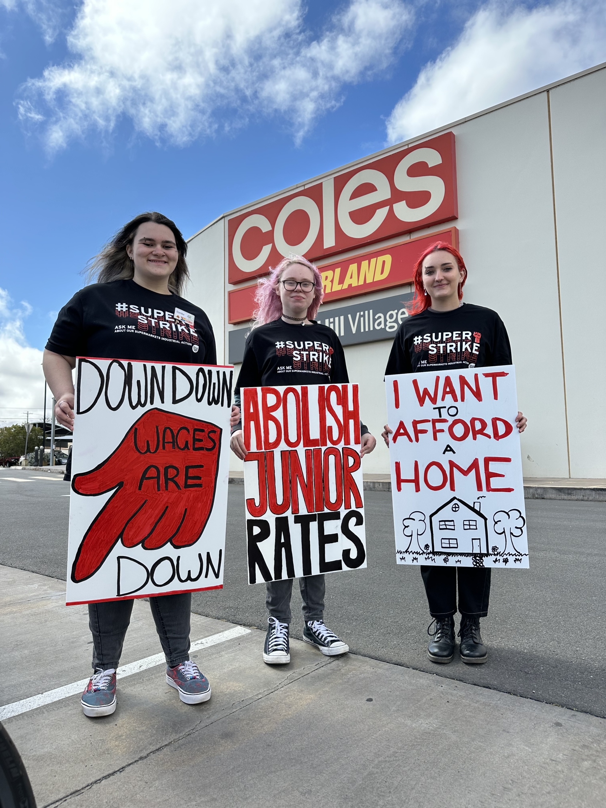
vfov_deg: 71.6
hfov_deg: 56.8
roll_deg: +0.8
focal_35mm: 24
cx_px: 303
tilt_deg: +5.6
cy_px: 404
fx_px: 560
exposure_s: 1/3247
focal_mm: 6.86
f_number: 1.78
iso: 80
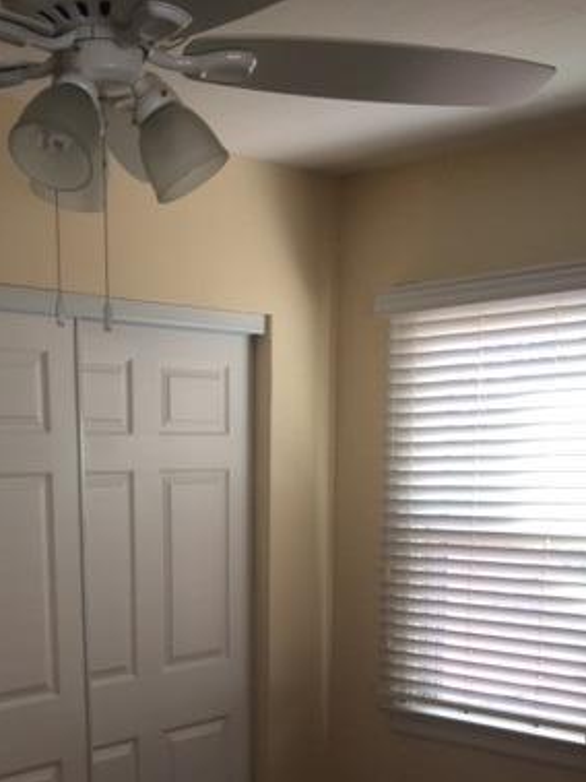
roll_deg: +1.3
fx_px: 1107
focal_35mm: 49
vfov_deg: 37.1
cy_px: 658
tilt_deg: -11.3
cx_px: 192
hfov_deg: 29.4
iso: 40
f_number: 2.2
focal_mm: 4.15
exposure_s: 1/60
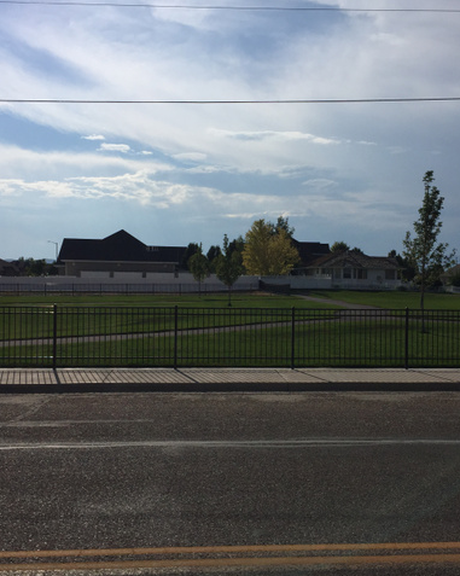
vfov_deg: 48.0
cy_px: 289
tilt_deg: -0.7
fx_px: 647
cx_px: 250
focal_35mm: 38
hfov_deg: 39.1
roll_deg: -2.2
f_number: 2.2
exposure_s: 1/13333
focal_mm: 4.15
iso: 32
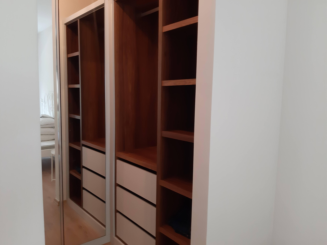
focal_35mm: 27
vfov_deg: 51.4
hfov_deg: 65.3
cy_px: 122
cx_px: 164
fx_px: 255
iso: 200
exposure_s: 1/50
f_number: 1.7
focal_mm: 3.93
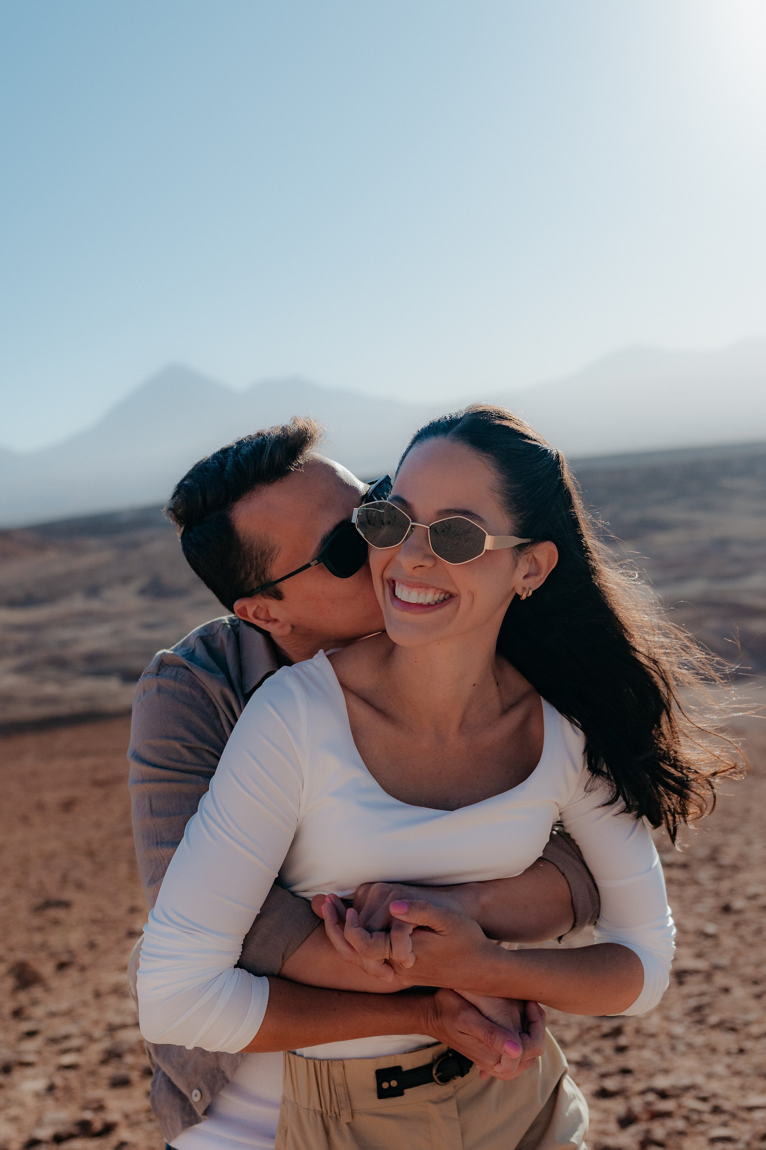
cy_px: 575
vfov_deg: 42.7
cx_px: 383
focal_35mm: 46
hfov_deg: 29.2
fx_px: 1468
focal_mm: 31
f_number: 2.8
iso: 320
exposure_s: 1/3200
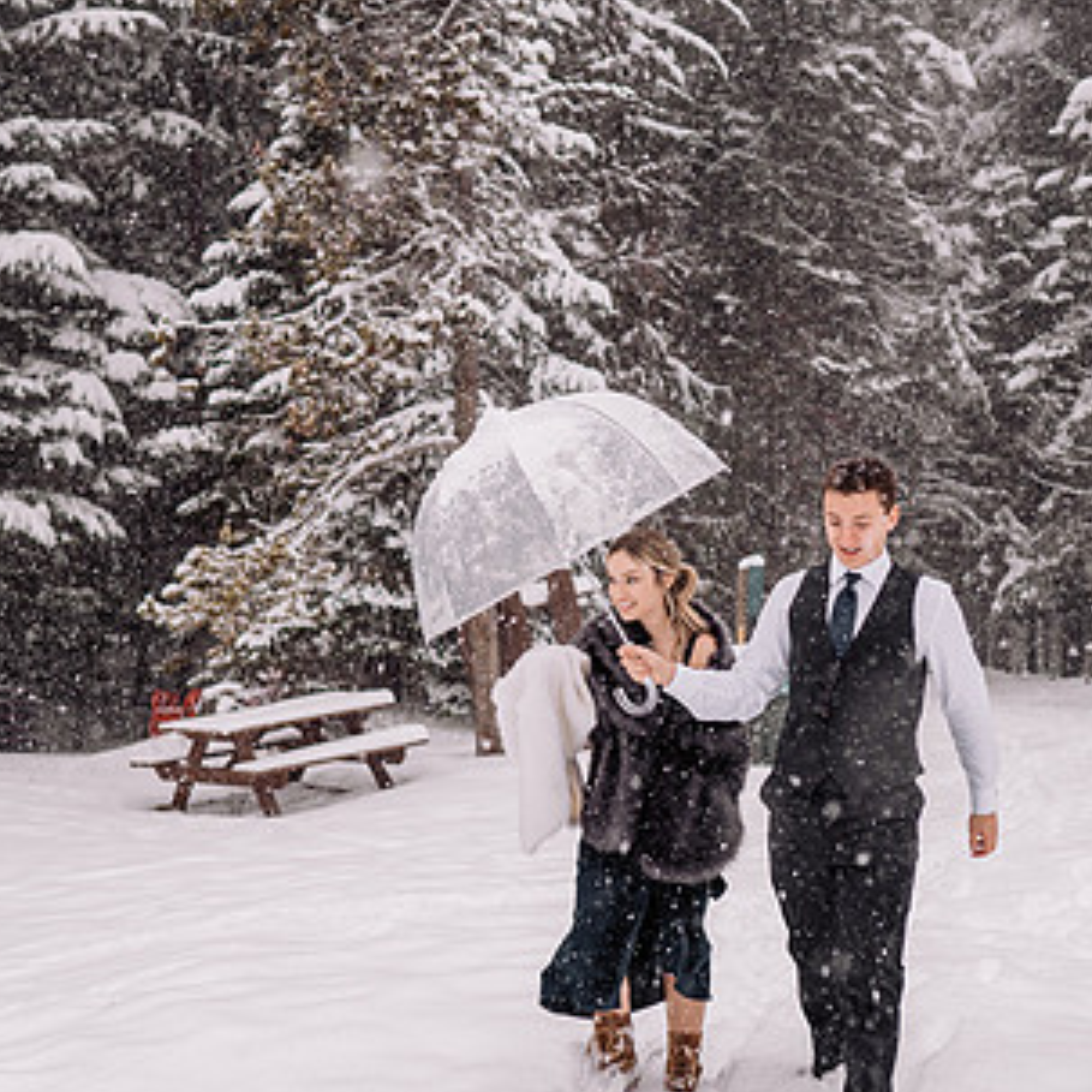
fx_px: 2034
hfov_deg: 30.0
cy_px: 636
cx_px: 584
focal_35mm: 57
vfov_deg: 30.0
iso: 100
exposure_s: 1/200
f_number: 2.5
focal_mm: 35
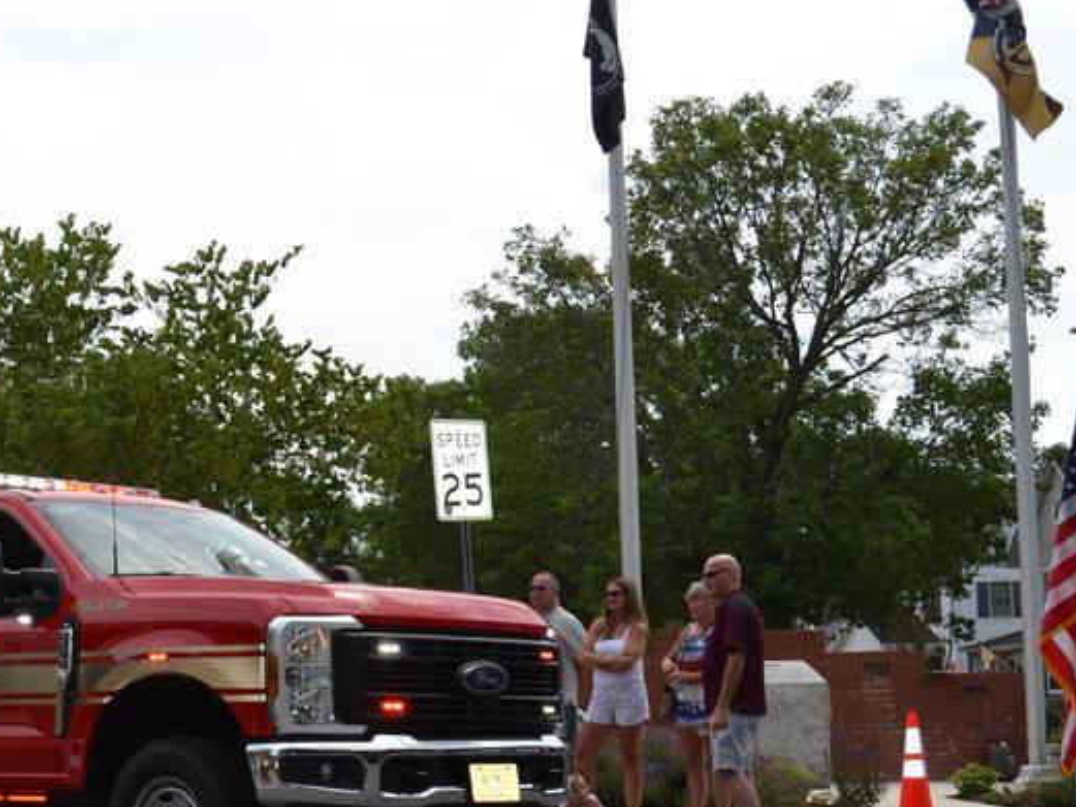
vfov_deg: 21.5
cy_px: 569
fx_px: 2114
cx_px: 70
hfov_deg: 27.3
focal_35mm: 68
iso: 100
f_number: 9
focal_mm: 24
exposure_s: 1/200
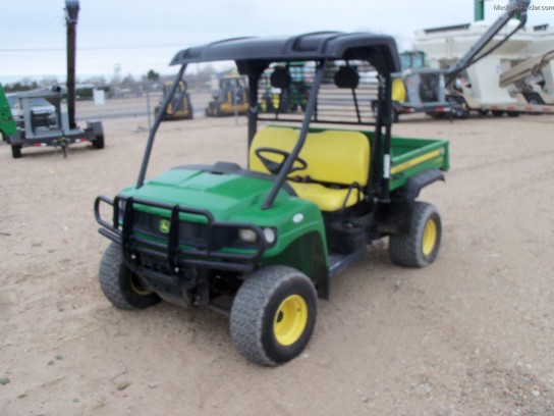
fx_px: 560
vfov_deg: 40.7
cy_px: 208
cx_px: 277
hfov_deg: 52.6
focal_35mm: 35
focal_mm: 6.3
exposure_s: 1/400
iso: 80
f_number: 3
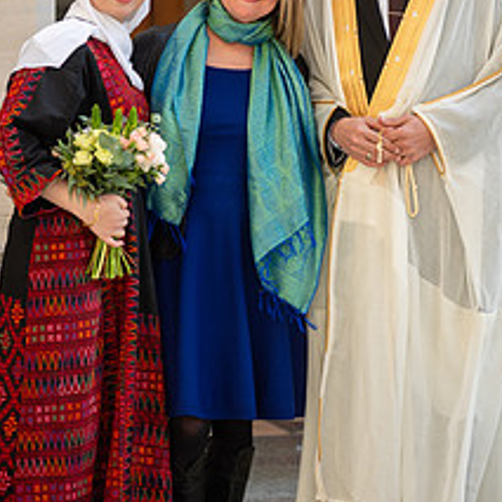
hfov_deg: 11.9
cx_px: 229
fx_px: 2412
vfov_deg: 11.9
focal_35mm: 147
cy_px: 156
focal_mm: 82
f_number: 2.8
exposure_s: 1/1000
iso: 100
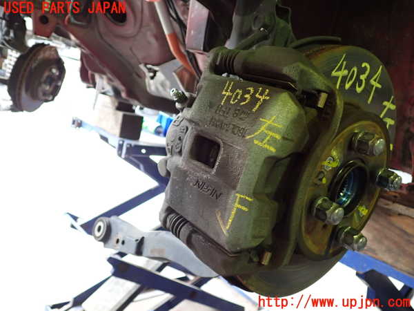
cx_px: 207
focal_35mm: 30
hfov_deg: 60.0
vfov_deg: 46.8
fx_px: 359
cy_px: 156
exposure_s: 1/40
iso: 320
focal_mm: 5.4
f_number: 2.3
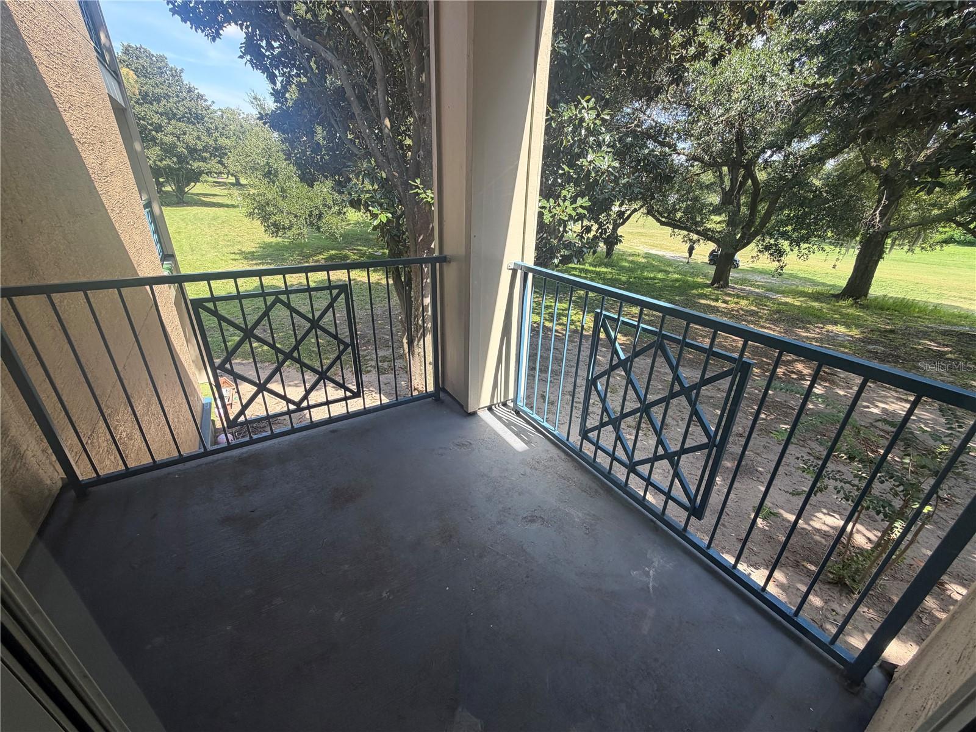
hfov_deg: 102.1
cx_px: 488
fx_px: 395
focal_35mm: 14
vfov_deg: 85.7
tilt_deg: -25.2
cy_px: 366
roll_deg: -1.1
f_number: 2.2
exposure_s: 1/178
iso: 50
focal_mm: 2.22
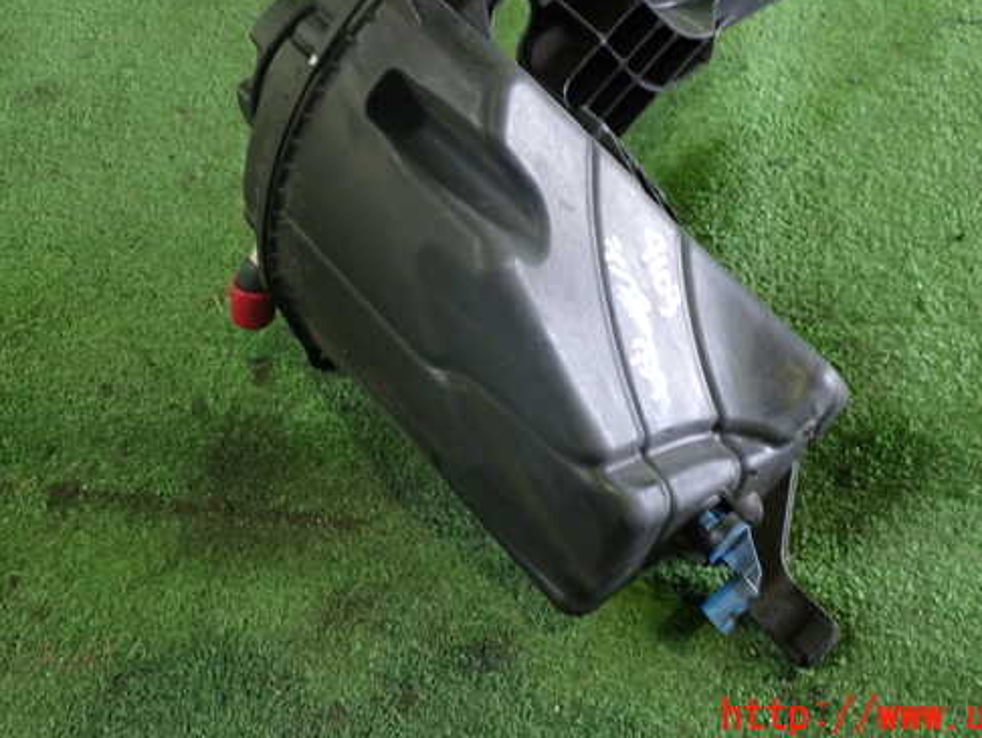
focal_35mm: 37
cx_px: 572
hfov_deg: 49.9
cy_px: 287
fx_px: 1050
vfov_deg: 38.5
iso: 500
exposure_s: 1/30
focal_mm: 5.4
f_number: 2.3
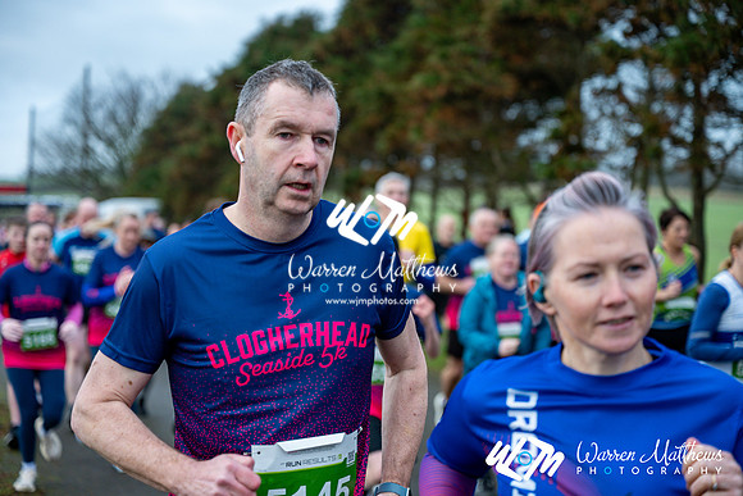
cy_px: 248
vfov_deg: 19.5
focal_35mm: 70
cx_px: 372
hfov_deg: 28.8
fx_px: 1445
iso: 560
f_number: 2.8
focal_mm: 70
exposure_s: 1/1250
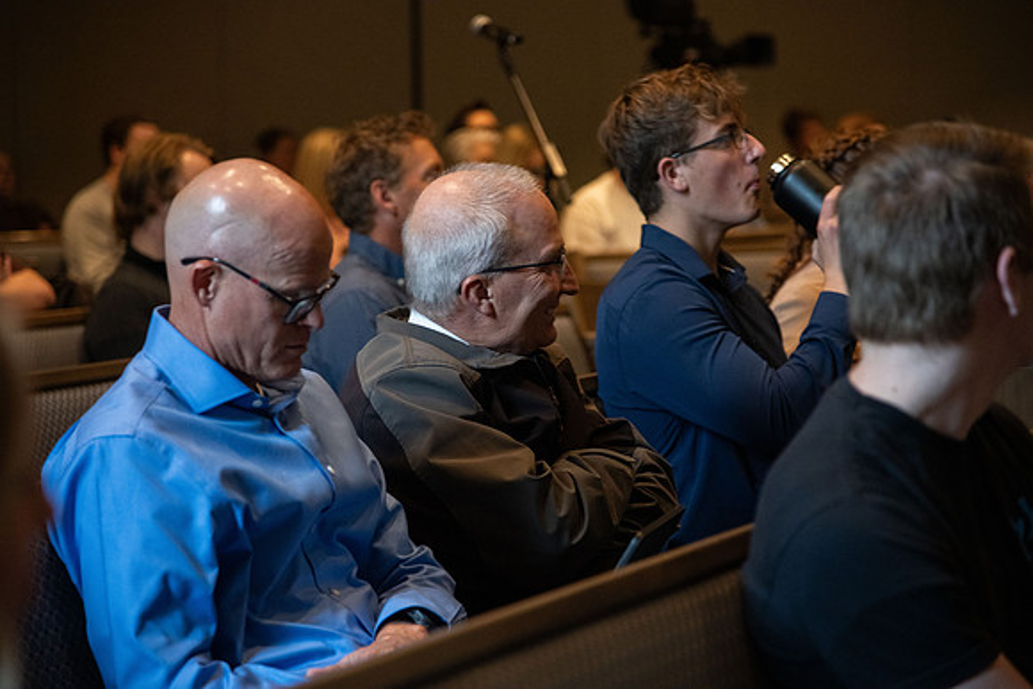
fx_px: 3214
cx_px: 516
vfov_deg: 12.2
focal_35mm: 112
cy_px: 344
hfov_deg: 18.3
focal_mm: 112
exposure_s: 1/250
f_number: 4
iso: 2000
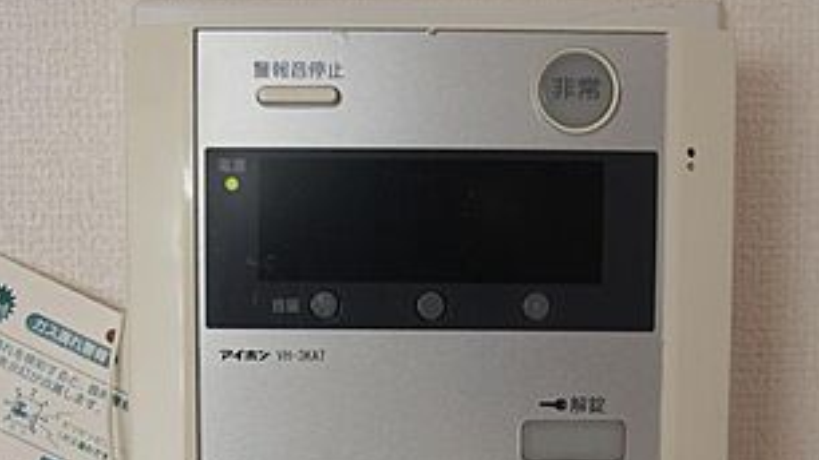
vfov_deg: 19.9
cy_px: 433
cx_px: 416
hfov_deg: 35.5
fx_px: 1281
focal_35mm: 59
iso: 320
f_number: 4.5
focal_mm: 24
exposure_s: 1/40
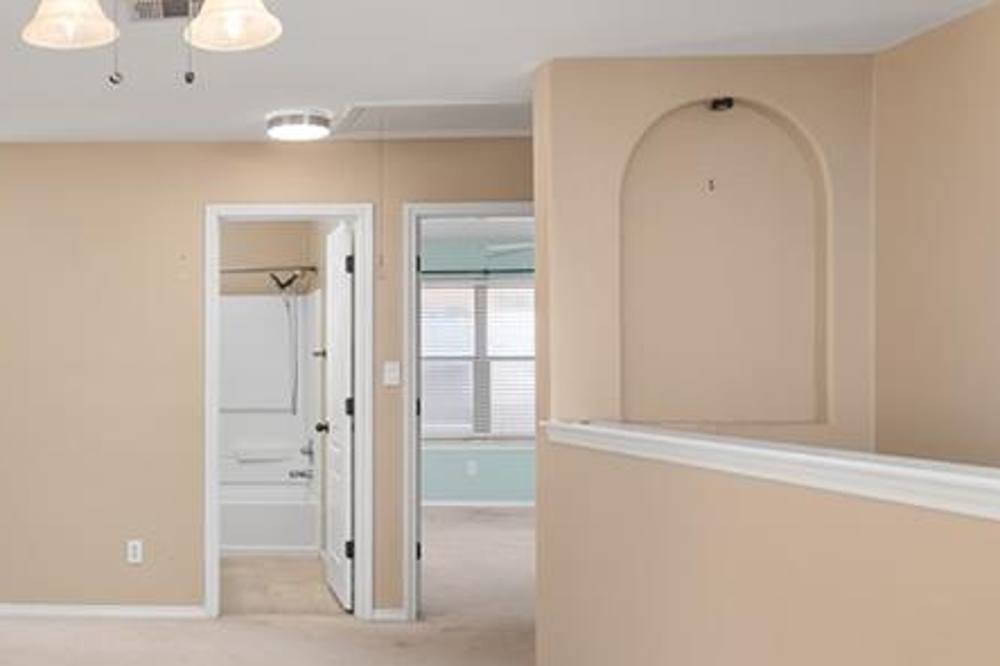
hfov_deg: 46.4
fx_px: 1027
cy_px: 338
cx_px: 84
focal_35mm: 37
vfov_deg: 35.9
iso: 320
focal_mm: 16
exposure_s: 1/8
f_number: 7.1
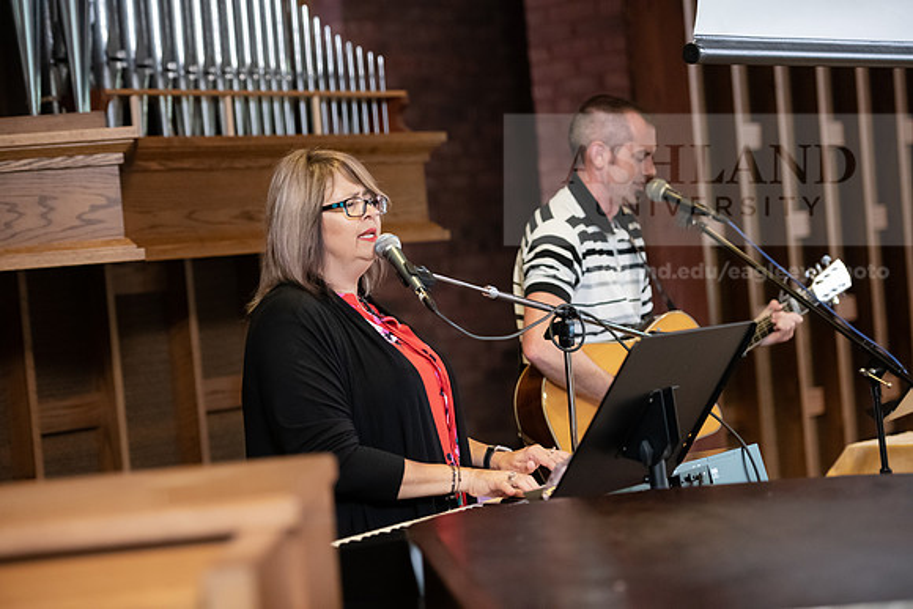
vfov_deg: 13.7
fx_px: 2537
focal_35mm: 100
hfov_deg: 20.4
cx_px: 456
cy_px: 304
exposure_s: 1/160
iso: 4000
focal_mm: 100
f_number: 2.8
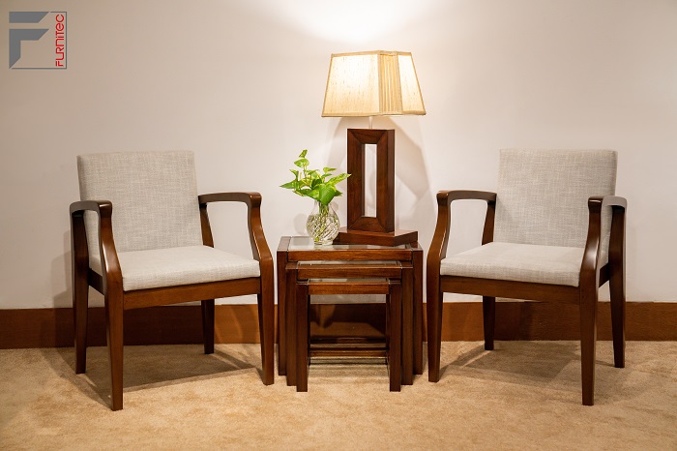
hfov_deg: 36.3
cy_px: 226
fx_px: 1034
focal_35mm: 55
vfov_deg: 24.6
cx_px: 338
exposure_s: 1/125
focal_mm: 55
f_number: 5
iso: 2000
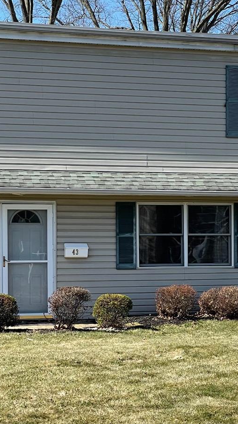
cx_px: 148
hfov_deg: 12.9
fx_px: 1054
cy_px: 291
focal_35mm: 94
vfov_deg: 22.6
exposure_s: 1/999
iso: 25
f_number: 2
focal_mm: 6
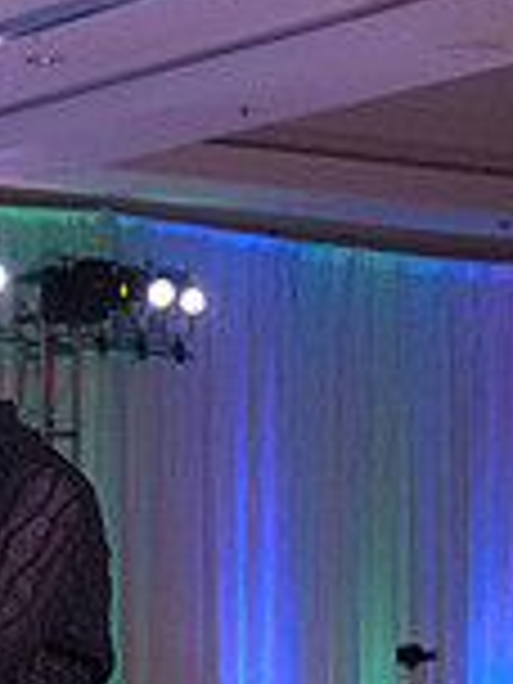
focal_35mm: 180
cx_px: -331
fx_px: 3557
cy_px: 1062
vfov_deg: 10.6
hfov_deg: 8.0
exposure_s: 1/400
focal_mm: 33
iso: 4000
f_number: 5.6
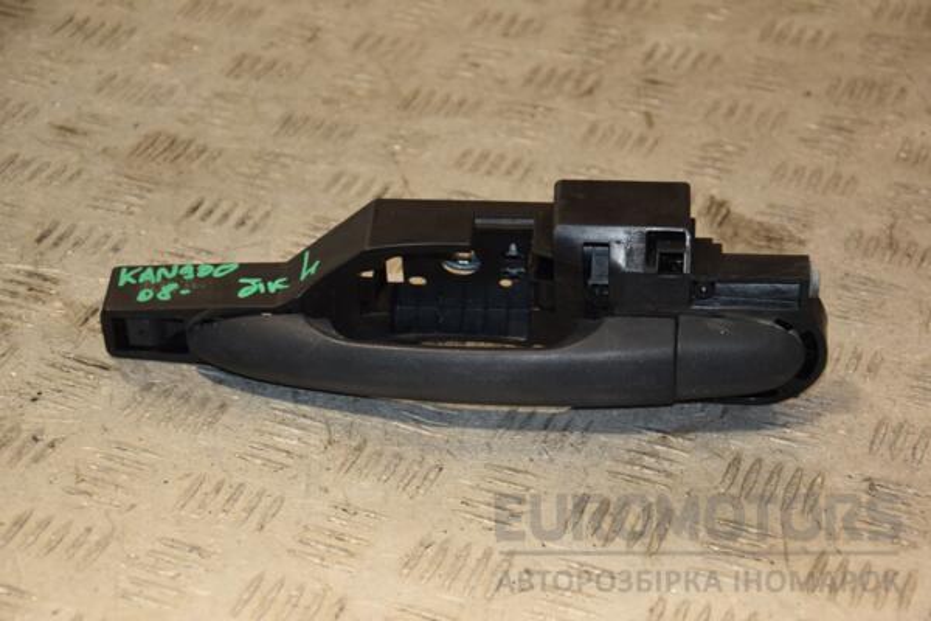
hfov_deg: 20.6
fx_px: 2560
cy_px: 310
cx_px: 466
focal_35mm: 99
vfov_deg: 13.8
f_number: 5.3
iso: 800
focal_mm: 66
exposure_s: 1/160
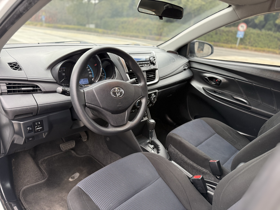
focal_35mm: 24
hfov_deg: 71.6
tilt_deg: -21.2
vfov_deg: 56.8
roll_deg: -6.6
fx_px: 194
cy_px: 105
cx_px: 140
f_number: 1.78
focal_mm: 6.76
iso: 200
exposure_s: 1/93
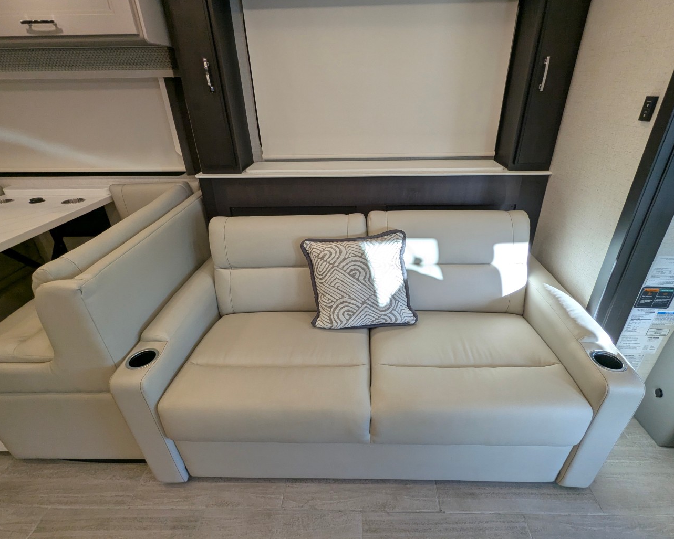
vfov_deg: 77.0
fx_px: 339
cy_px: 269
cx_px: 355
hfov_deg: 89.5
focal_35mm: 17
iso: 57
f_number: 2.2
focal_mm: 2.35
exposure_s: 1/96.1
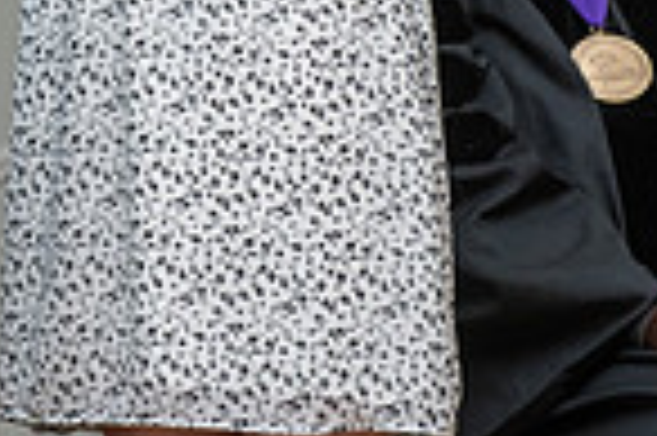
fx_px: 4794
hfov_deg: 7.7
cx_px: -202
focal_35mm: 263
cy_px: -411
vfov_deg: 5.1
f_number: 4.5
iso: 1250
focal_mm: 66
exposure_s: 1/250
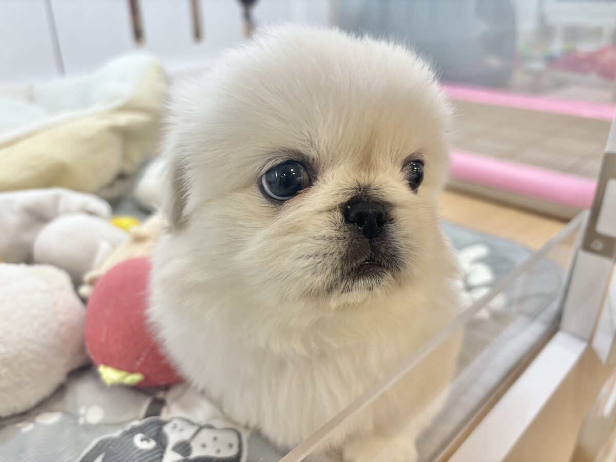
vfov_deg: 53.1
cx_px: 308
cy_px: 231
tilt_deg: -26.1
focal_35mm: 26
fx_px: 463
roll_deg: -0.8
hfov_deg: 67.3
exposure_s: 1/100
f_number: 1.6
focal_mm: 5.96
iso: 50
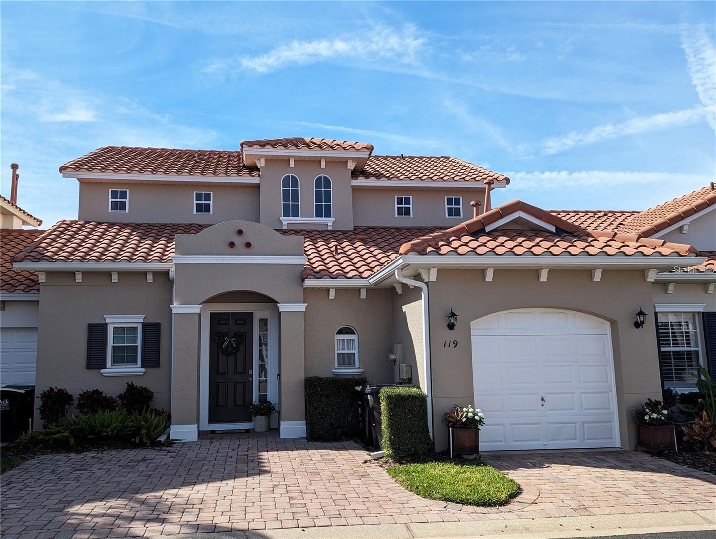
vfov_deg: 56.9
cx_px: 358
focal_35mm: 24
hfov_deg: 71.5
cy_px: 270
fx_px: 497
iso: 47
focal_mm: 6.81
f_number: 1.85
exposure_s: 1/1825
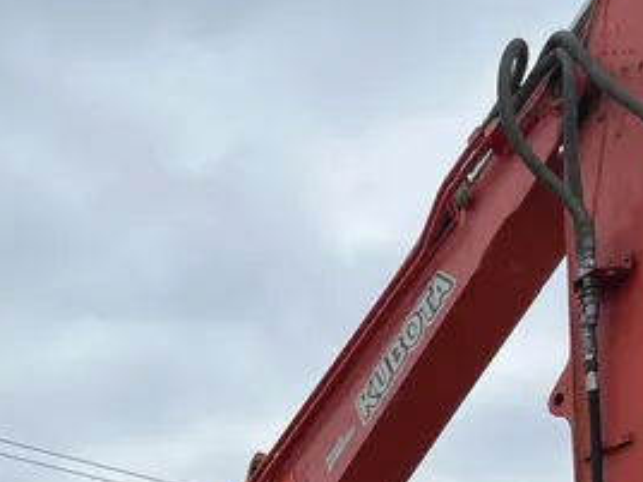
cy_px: 802
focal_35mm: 71
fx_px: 1319
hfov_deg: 27.4
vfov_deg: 17.7
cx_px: 290
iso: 50
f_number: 1.6
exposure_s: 1/4651
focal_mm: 5.1
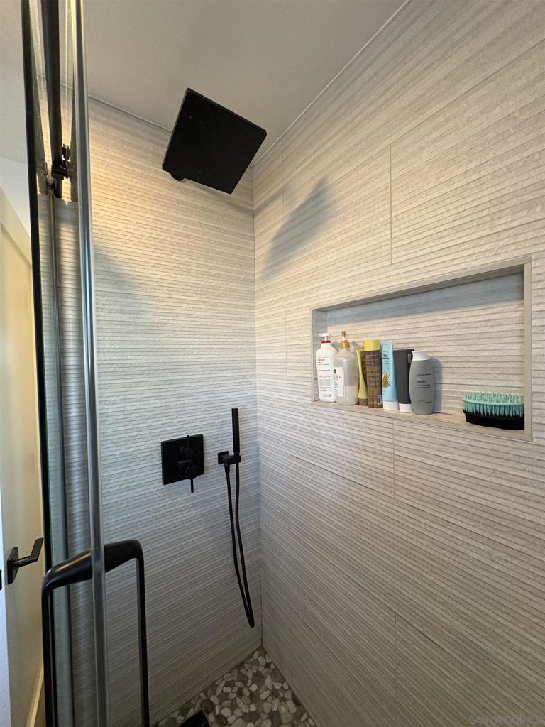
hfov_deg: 85.7
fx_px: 294
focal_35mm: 14
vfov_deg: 102.1
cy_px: 364
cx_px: 272
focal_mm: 2.22
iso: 250
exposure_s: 1/60
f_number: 2.2
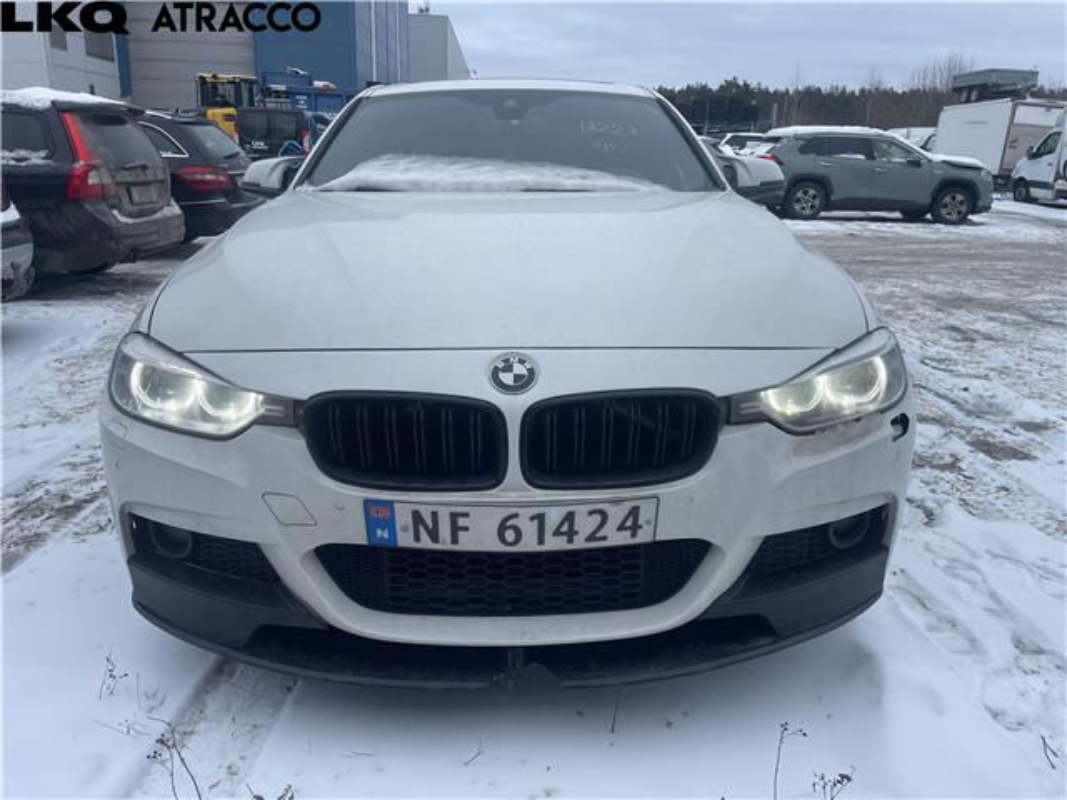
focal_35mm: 26
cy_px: 400
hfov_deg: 67.3
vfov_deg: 53.1
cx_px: 534
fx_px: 801
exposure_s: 1/1147
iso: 32
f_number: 1.6
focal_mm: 4.2
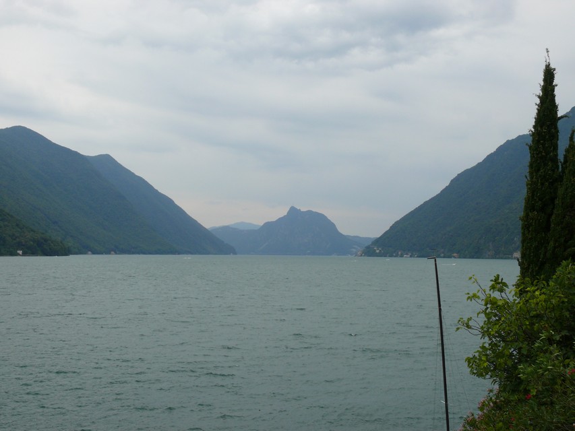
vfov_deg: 32.2
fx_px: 748
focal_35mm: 45
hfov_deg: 42.1
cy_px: 216
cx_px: 288
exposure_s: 1/320
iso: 100
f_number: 5.6
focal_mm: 9.6
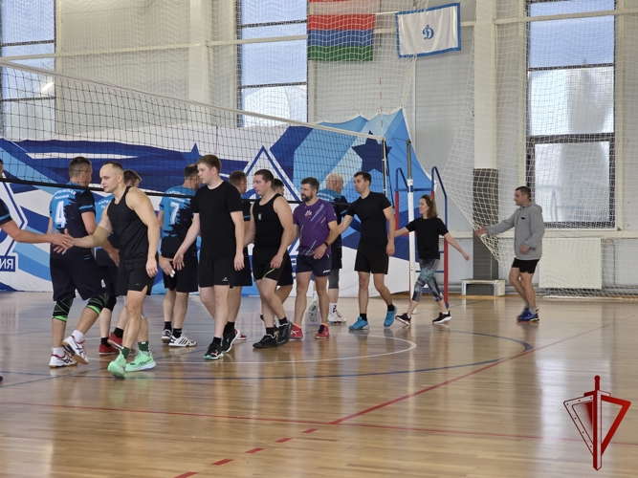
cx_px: 319
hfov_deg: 28.2
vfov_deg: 21.3
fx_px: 1271
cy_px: 239
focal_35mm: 69
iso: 125
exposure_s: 1/100
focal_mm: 7.9
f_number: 2.4
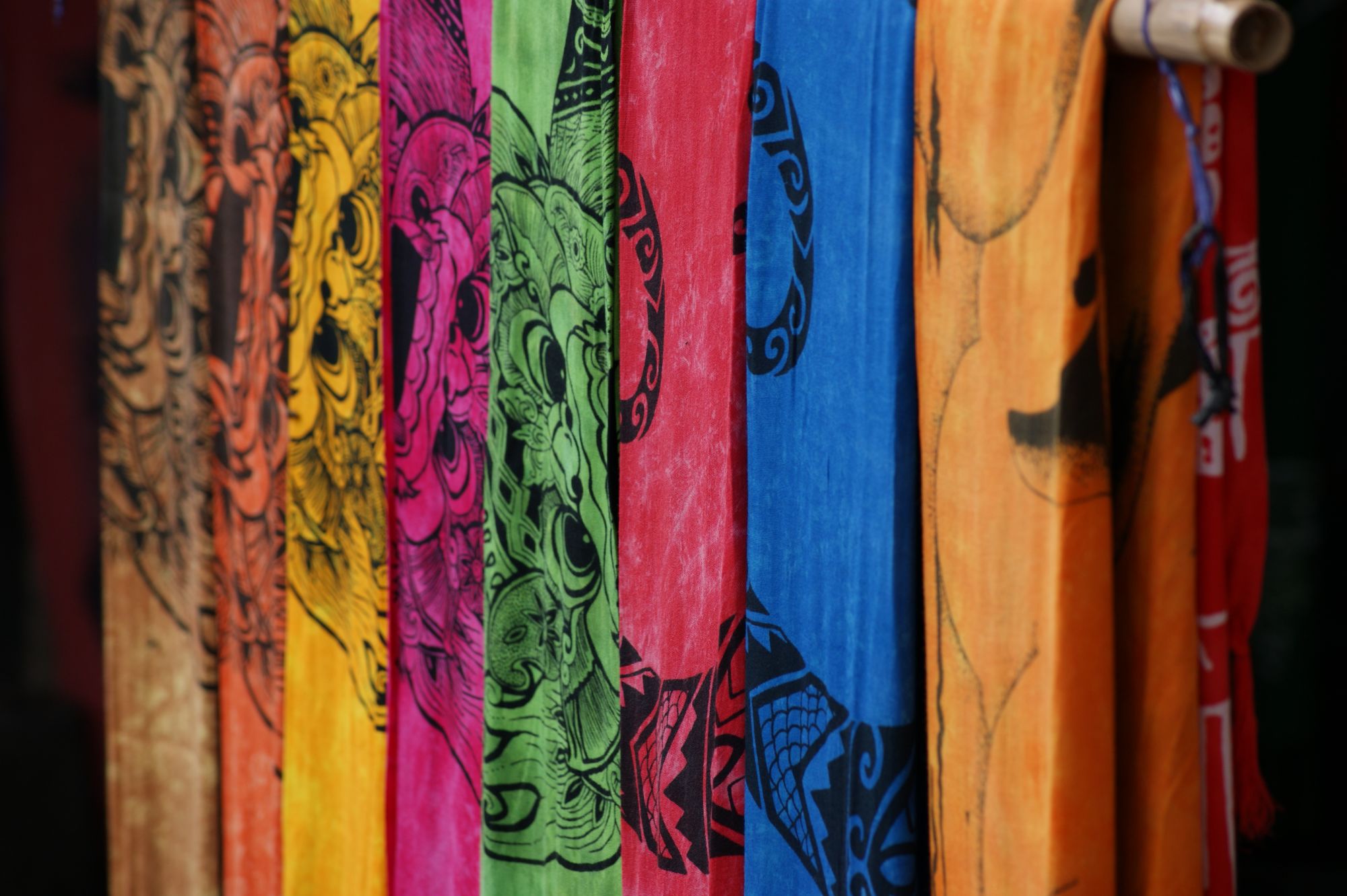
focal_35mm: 165
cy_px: 448
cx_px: 674
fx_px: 6170
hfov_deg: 12.5
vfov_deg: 8.3
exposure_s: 1/250
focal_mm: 110
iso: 100
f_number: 5.6
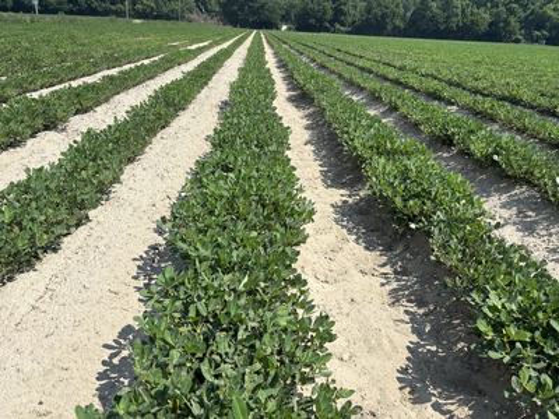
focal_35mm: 26
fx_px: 420
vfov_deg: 53.1
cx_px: 280
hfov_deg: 67.3
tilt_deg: -24.2
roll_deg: -2.1
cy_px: 210
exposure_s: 1/3106
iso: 50
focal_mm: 5.96
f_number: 1.6
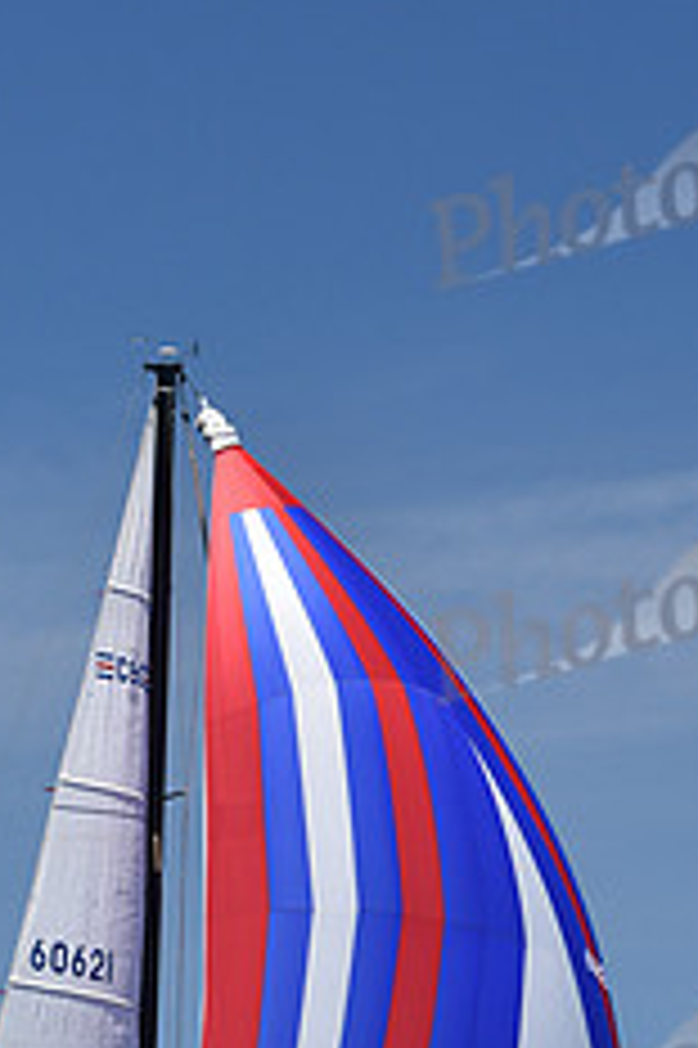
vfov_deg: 9.6
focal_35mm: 214
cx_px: 196
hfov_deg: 6.4
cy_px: 886
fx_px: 6233
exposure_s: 1/800
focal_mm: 86
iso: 250
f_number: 5.6
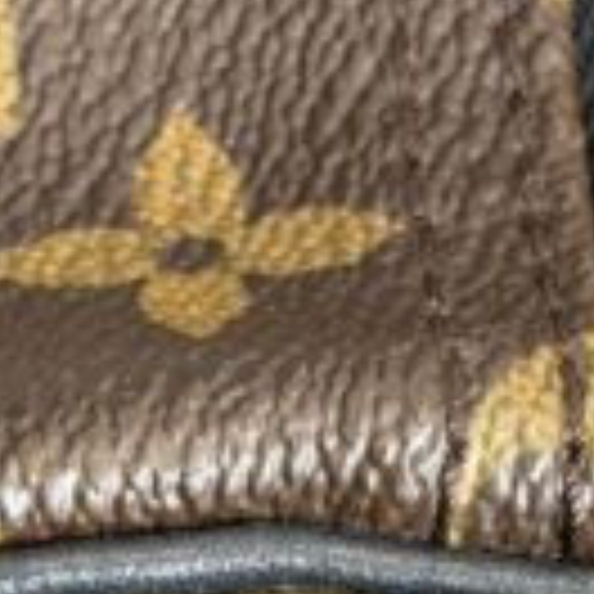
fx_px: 4989
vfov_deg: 6.7
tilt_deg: -48.8
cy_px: 828
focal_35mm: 257
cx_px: 544
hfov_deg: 6.8
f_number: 1.78
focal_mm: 6.76
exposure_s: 1/60
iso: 200
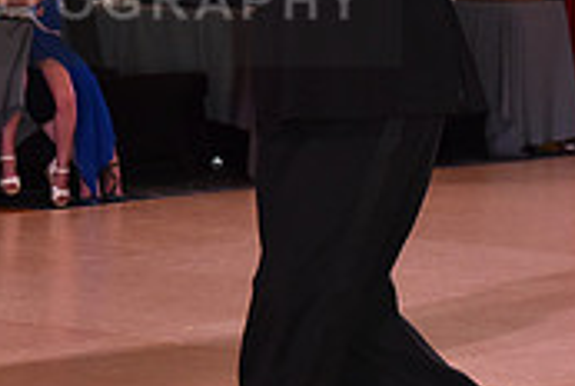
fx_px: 2944
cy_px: -22
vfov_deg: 7.5
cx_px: 40
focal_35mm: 184
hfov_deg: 11.1
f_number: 6.3
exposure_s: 1/320
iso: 2500
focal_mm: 55
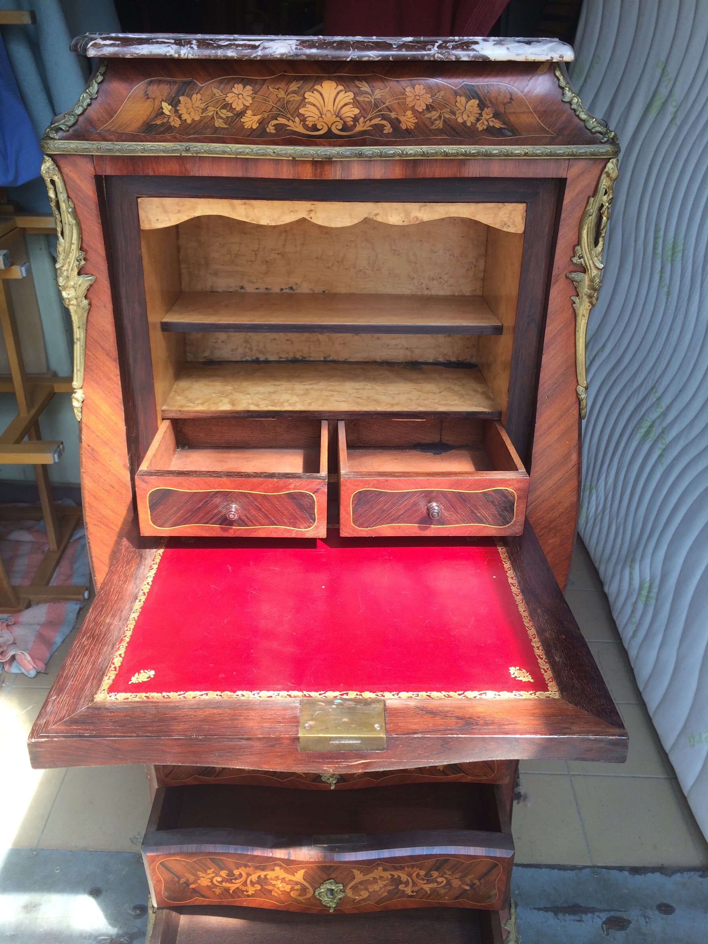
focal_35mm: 29
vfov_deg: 61.7
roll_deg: -1.4
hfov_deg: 48.2
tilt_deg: -31.4
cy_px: 472
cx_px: 354
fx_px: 791
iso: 32
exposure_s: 1/191
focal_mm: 4.15
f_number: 2.2
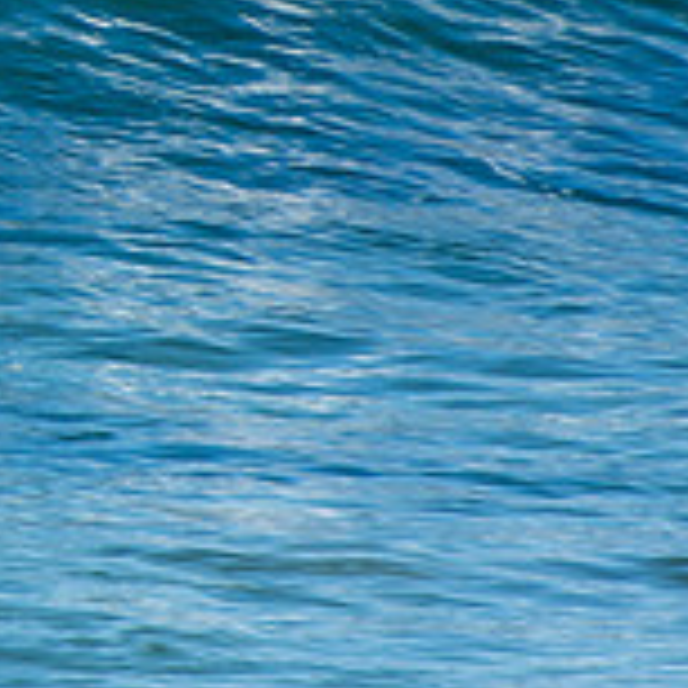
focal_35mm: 1929
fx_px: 43376
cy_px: -29
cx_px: -580
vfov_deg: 0.9
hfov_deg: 0.9
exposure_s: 1/320
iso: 100
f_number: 7.1
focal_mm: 400
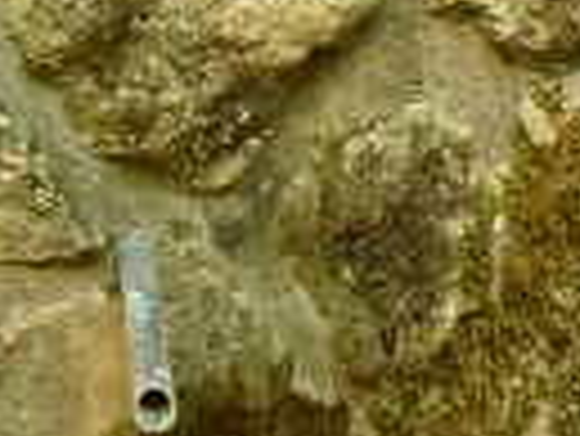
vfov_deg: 8.6
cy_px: -175
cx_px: 99
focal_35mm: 169
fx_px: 2834
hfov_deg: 11.6
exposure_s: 1/30
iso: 125
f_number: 3
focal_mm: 6
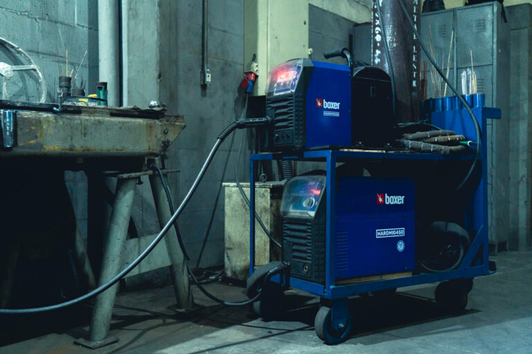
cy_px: 177
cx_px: 266
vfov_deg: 35.1
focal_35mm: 38
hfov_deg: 50.7
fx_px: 562
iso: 2500
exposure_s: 1/125
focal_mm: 38
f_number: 4
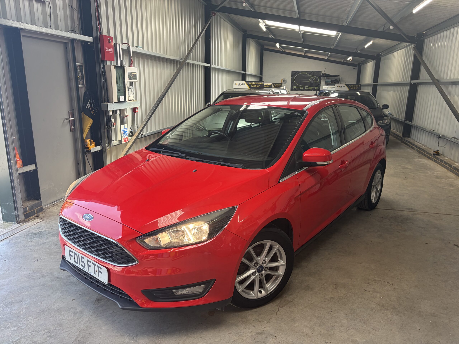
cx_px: 230
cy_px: 172
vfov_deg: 53.1
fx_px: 345
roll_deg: -0.6
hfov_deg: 67.3
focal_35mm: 26
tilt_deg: -14.4
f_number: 1.6
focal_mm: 5.96
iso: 32
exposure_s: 1/100
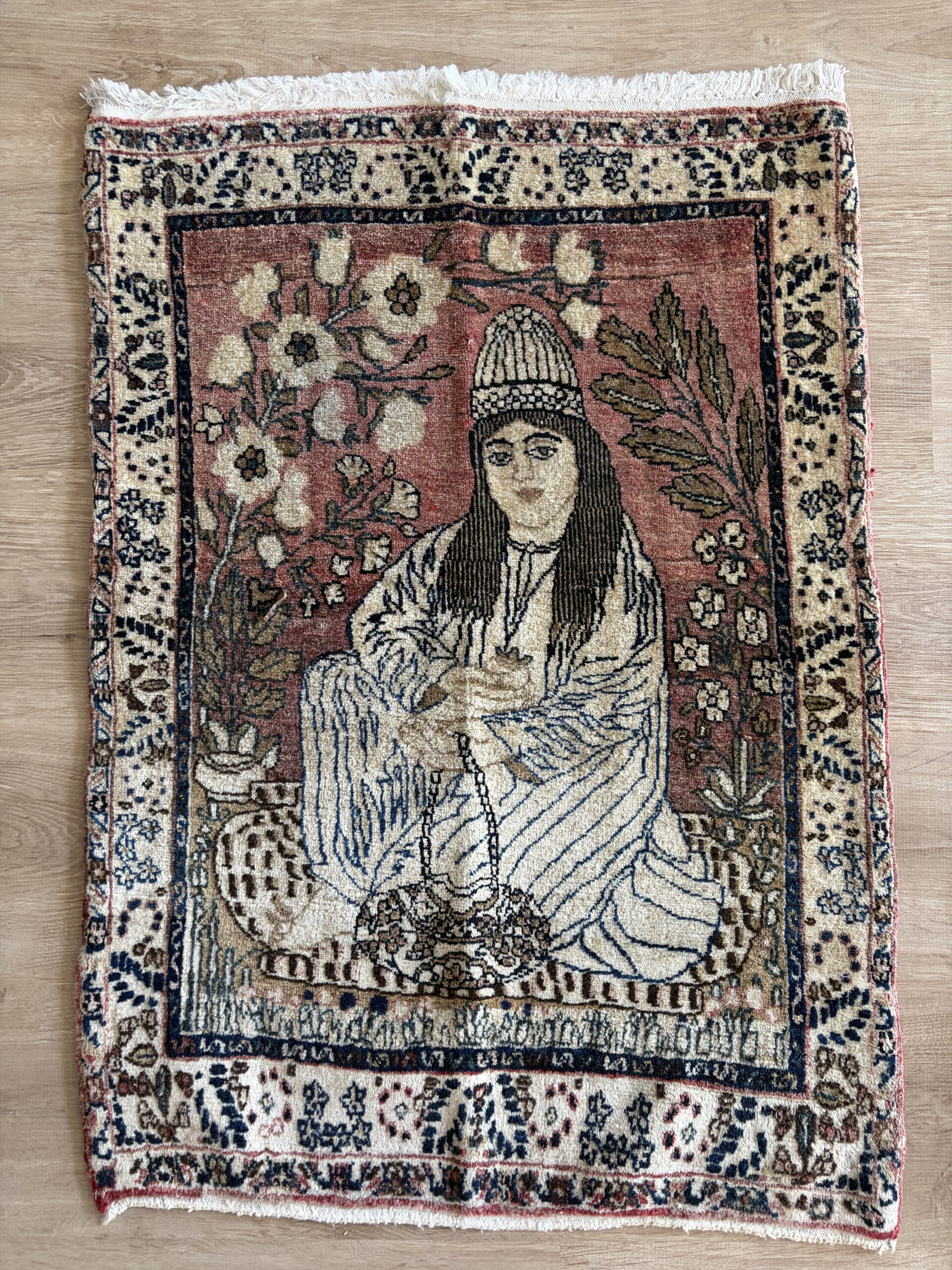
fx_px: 953
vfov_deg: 67.3
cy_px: 635
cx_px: 476
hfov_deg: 53.1
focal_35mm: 26
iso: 125
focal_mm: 5.96
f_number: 1.6
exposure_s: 1/92
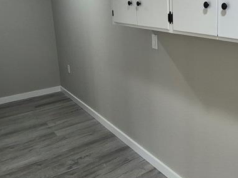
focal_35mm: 35
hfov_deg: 48.8
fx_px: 241
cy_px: 56
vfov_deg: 40.1
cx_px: 199
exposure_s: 1/60
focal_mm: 1.74
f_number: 2.2
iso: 250
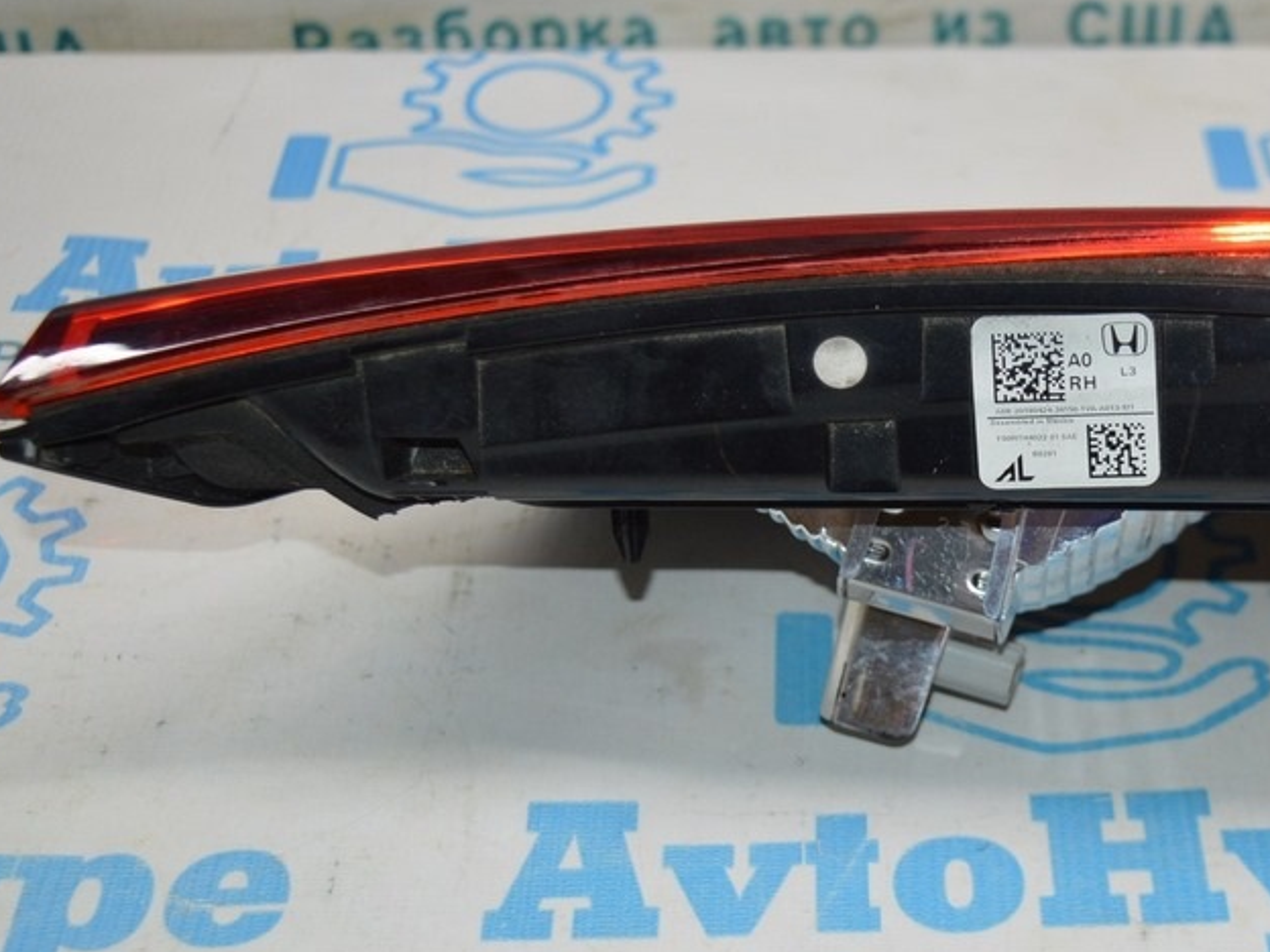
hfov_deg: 27.1
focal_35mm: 71
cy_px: 483
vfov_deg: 20.7
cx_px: 918
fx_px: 2605
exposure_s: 1/80
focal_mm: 30
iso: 400
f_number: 4.2
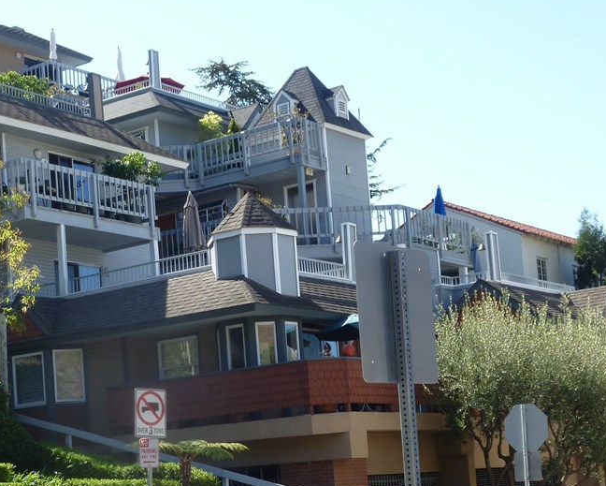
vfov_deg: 20.6
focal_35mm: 74
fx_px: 1328
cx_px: 207
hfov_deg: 25.6
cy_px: 348
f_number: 4.3
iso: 80
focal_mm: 8.6
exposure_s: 1/160
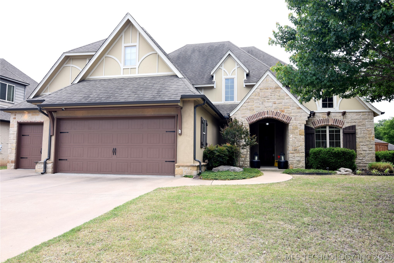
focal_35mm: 26
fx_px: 279
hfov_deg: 70.4
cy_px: 132
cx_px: 197
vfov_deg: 50.4
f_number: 8
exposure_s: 1/250
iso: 200
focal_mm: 17
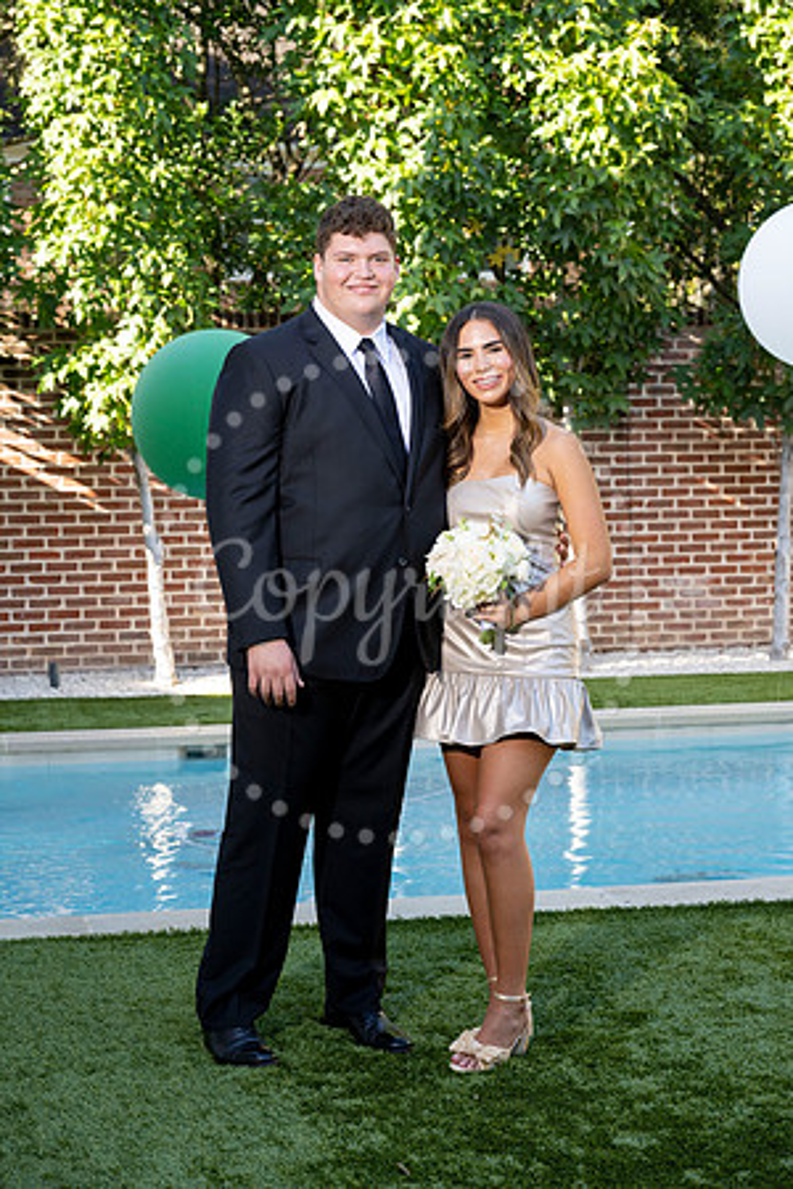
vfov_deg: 29.2
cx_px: 396
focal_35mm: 69
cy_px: 594
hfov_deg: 19.7
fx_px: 2280
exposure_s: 1/200
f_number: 5.6
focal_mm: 69
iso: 400
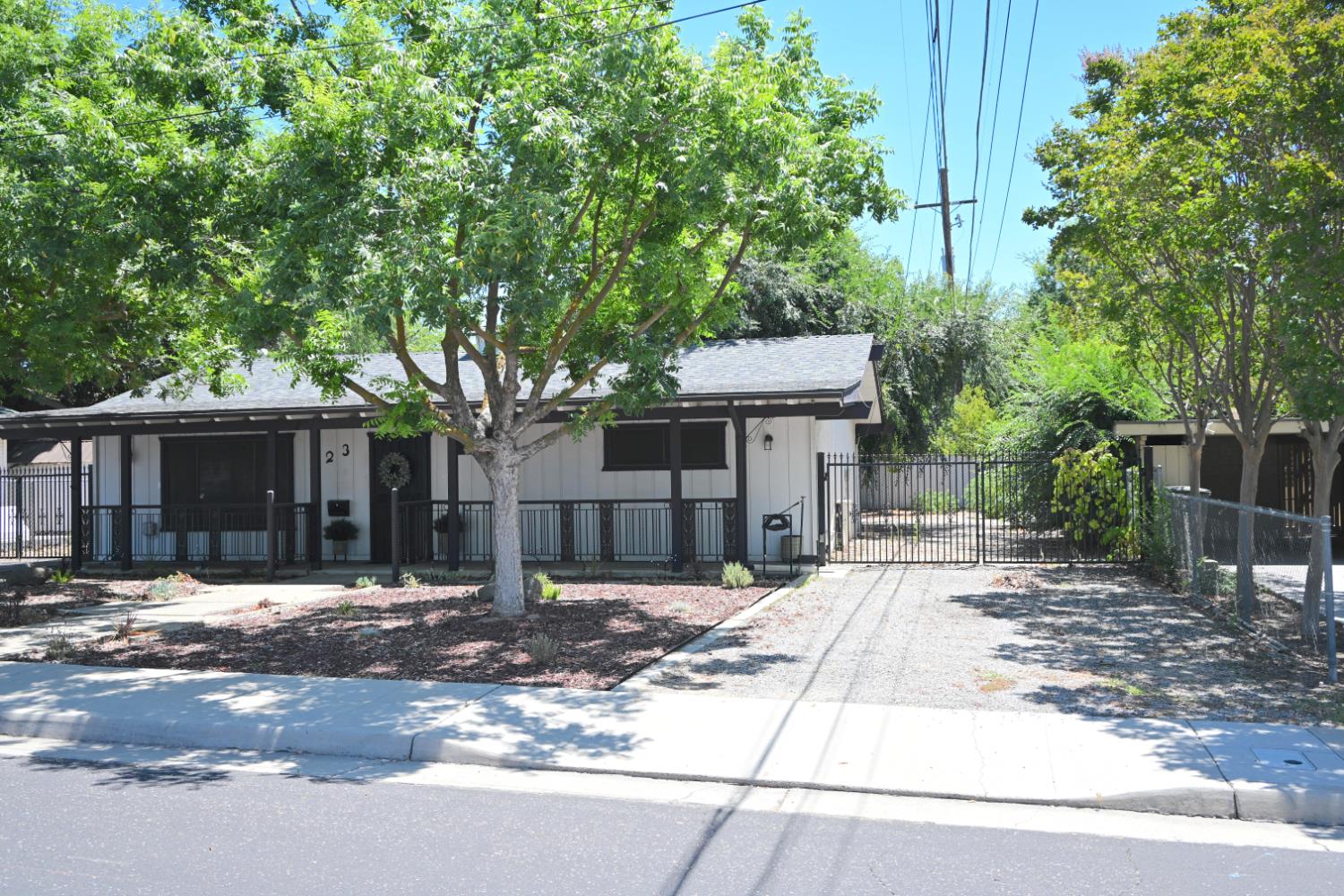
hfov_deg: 61.1
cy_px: 448
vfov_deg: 43.0
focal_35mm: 30
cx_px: 672
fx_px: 1139
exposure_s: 1/250
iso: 110
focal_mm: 30.5
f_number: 5.6
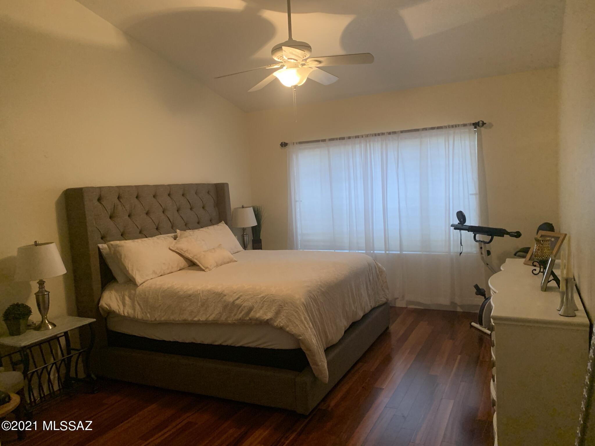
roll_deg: +4.5
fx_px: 447
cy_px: 223
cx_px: 298
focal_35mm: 26
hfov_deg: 67.3
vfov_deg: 53.1
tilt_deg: -6.3
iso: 500
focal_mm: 4.25
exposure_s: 1/30
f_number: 1.8
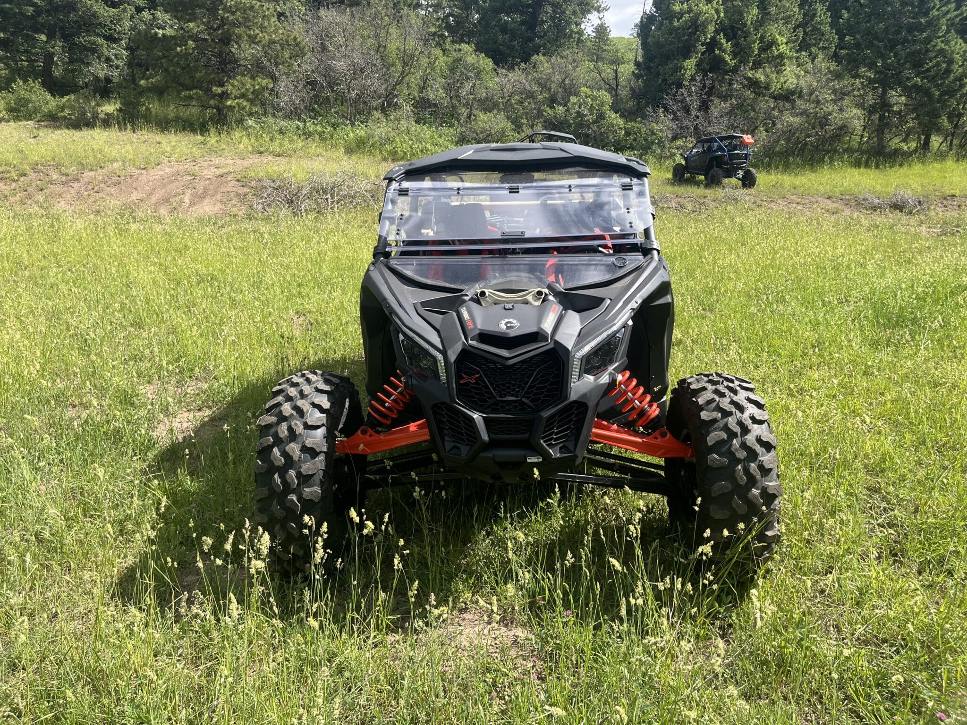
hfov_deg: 67.3
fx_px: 726
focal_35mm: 26
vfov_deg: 53.1
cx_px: 484
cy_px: 362
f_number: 1.6
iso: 50
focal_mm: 5.1
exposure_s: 1/1647
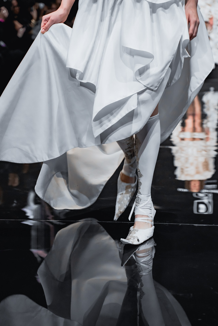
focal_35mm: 75
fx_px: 681
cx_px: 109
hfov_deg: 18.2
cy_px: 163
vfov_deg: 27.0
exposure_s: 1/250
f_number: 4
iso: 3200
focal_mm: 75
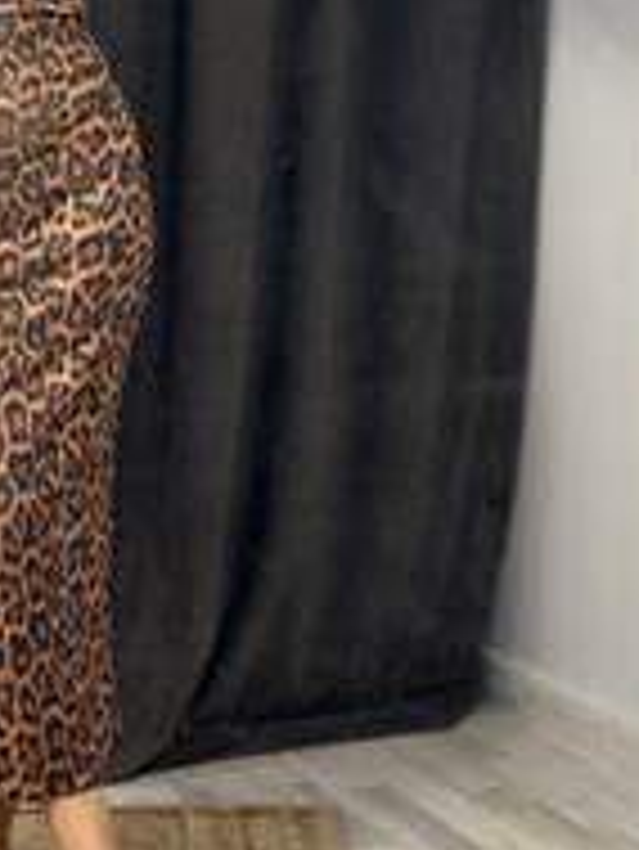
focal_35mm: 105
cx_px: -45
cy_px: 169
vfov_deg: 18.5
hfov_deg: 13.8
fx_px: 2581
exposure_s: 1/100
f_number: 1.78
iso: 160
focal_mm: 6.86
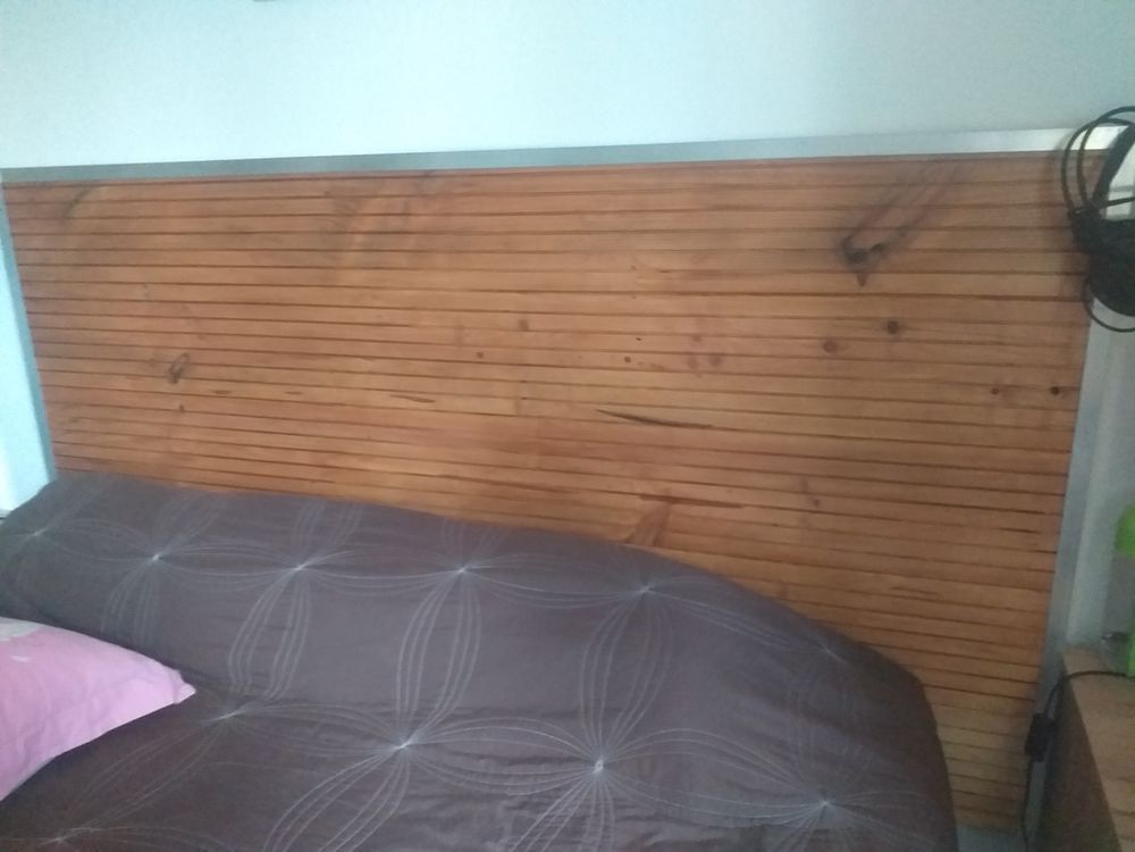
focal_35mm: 27
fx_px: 885
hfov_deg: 65.3
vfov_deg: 51.4
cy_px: 426
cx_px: 568
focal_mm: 3.6
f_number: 1.9
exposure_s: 1/25
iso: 400
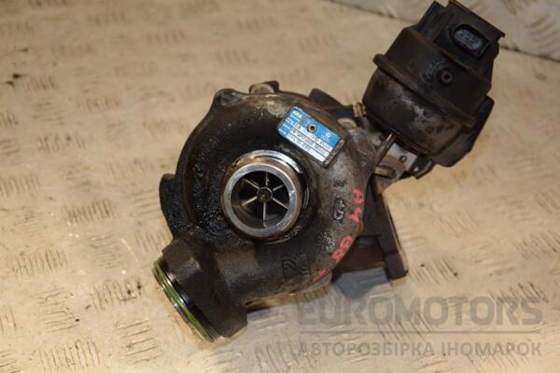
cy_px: 186
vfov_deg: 18.9
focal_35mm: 72
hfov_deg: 28.1
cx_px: 280
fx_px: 1120
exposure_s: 1/200
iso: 800
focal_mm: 48
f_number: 5.6
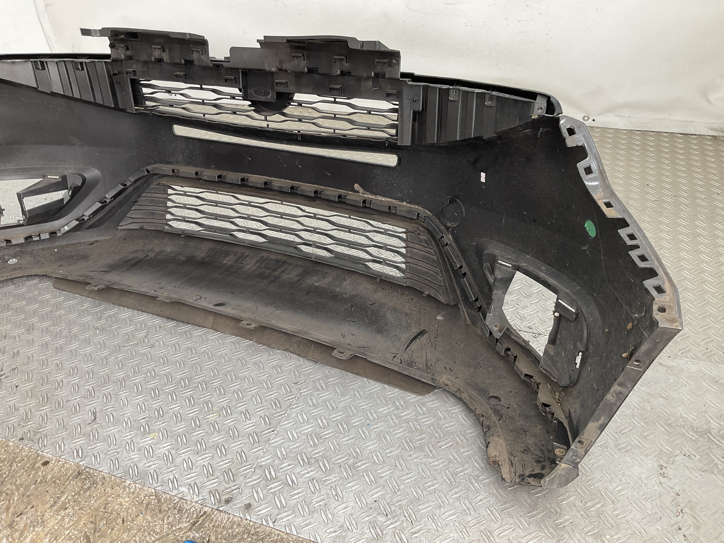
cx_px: 362
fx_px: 607
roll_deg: +3.8
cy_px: 272
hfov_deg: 61.7
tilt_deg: -35.7
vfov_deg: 48.2
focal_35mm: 29
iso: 32
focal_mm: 3
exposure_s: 1/100
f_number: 1.8
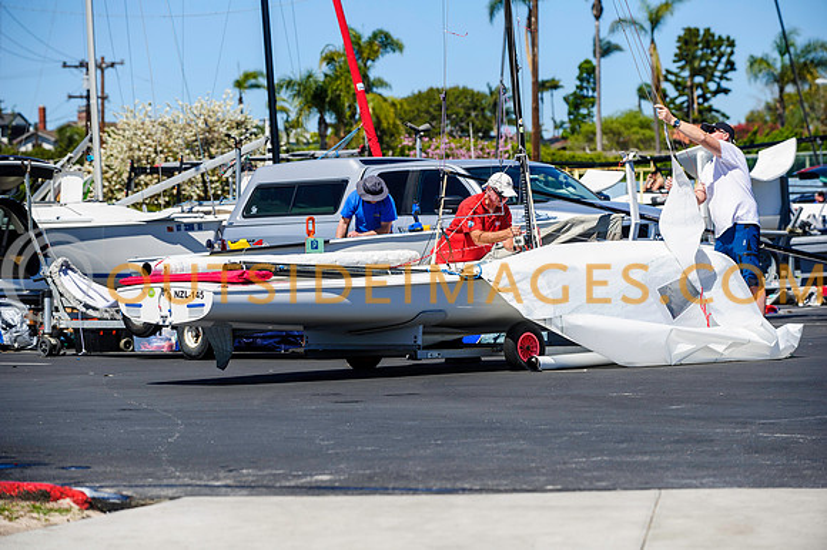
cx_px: 414
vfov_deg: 10.1
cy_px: 275
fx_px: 3099
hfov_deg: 15.2
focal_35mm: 135
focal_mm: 135
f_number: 5
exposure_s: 1/2500
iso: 320
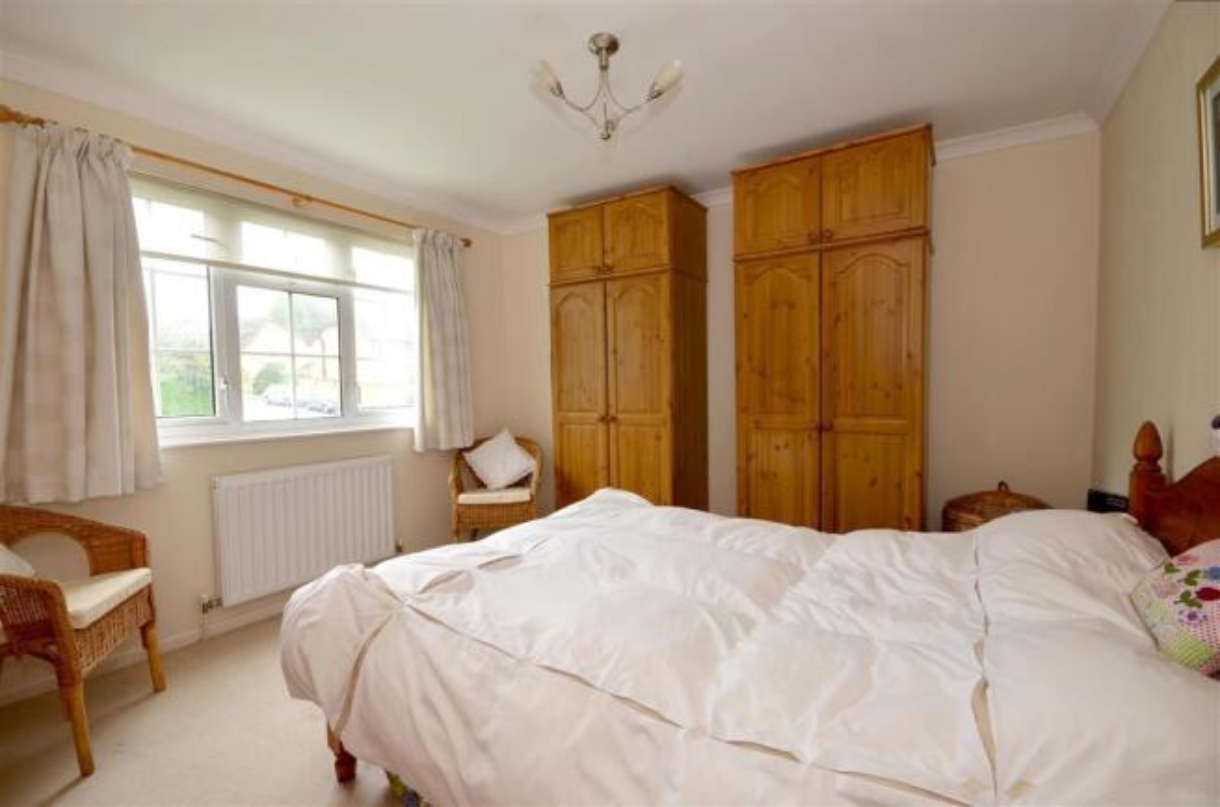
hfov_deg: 100.5
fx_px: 507
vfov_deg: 77.0
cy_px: 404
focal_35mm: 15
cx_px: 610
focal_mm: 10
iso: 200
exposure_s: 1/5
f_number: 11
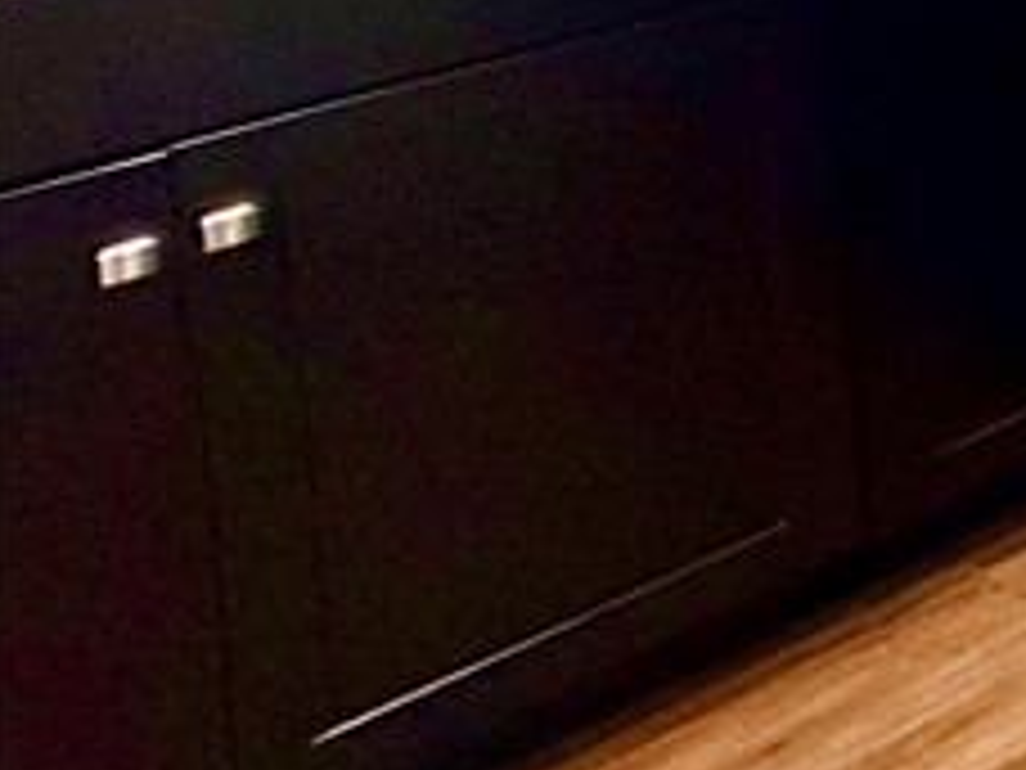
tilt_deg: -3.4
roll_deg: +2.6
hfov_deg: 16.7
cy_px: -626
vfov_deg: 18.2
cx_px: 2290
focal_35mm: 63
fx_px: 1867
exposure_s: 1/60
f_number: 2.2
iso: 400
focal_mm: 2.22
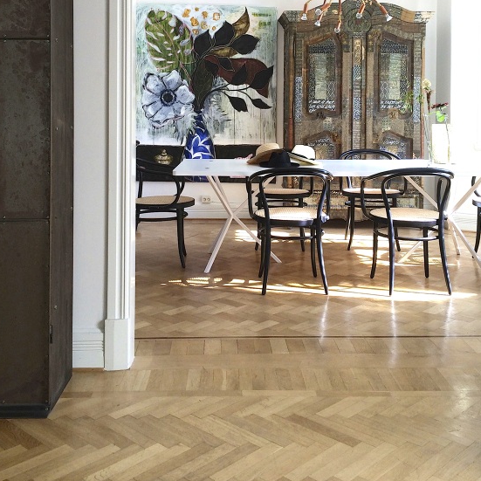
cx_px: 239
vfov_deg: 38.0
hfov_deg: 39.2
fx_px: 676
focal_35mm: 43
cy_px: 110
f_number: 2.2
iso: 50
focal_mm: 4.12
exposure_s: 1/120
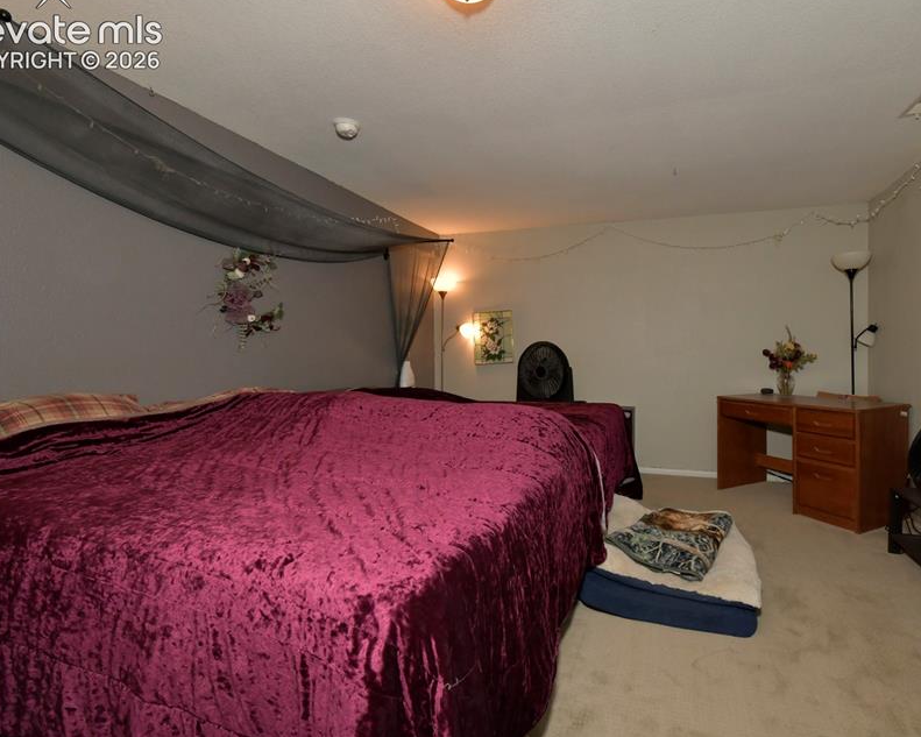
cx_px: 531
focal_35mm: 17
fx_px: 463
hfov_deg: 89.0
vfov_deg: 77.0
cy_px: 363
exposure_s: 1/160
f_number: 9
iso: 1250
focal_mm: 14
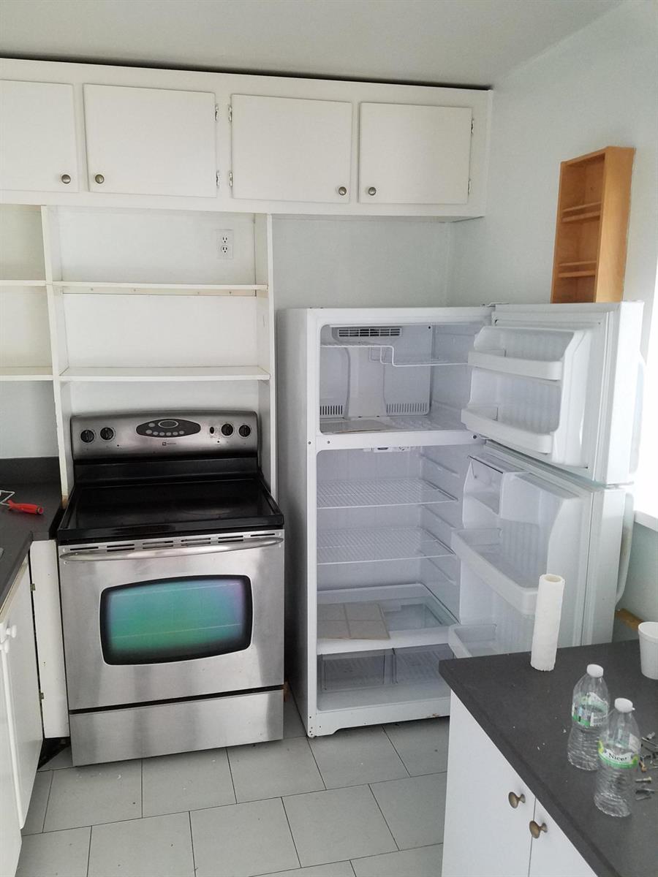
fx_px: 659
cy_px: 438
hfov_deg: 53.1
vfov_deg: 67.3
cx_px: 329
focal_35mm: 26
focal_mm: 4.2
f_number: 1.7
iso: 160
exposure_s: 1/33
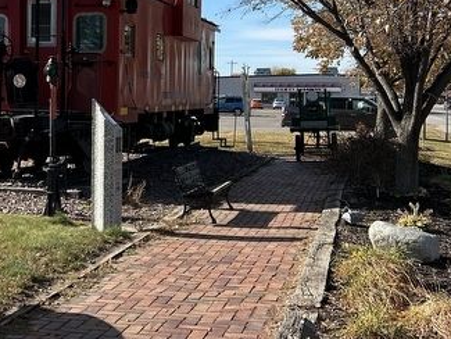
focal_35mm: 64
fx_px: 834
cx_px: 61
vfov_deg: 22.8
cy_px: 92
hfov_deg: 29.2
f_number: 1.5
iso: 50
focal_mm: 5.7
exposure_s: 1/2513
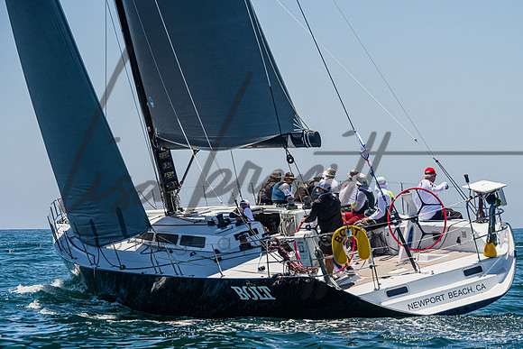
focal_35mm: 159
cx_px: 295
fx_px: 2312
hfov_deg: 12.9
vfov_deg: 8.6
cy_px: 211
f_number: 8
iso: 500
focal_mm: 130
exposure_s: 1/2500
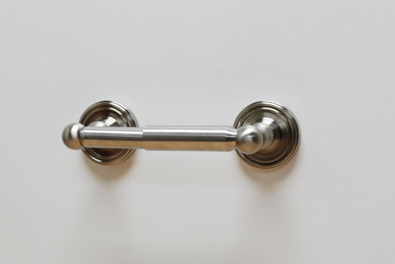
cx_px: 198
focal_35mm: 82
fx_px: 906
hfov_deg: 24.6
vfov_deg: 16.6
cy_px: 132
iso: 100
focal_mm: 55
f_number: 18
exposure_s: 1.5
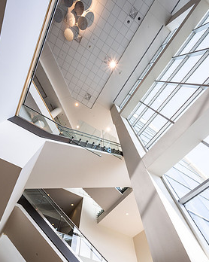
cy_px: 151
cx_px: 98
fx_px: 132
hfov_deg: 76.8
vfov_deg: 89.0
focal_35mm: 17
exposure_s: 1/125
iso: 640
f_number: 10
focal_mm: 14
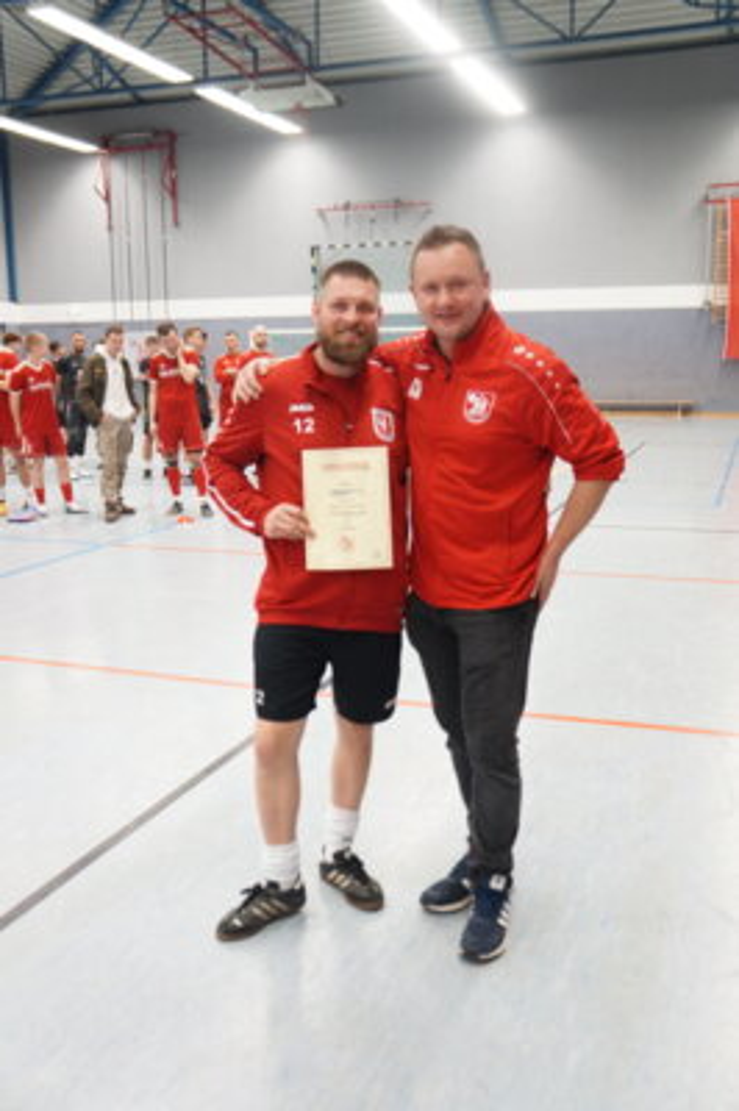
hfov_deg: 39.9
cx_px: 370
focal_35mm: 33
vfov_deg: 57.3
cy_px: 556
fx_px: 1018
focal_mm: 22
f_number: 4
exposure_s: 1/60
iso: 1250
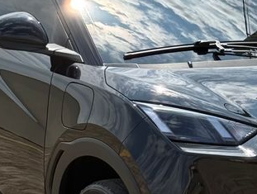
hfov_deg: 13.3
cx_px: 197
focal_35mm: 147
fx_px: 1094
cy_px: 97
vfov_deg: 10.1
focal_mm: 6.76
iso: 100
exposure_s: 1/4329
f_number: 1.78
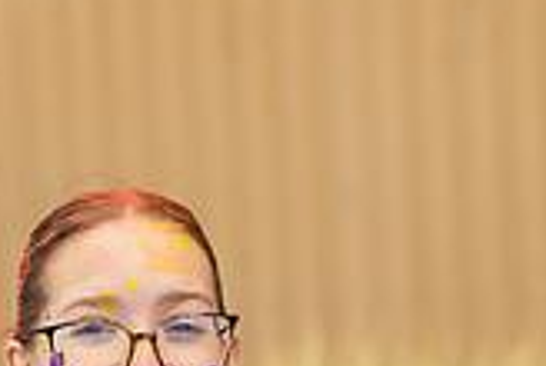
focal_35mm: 280
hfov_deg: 7.3
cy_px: 480
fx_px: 4254
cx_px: 539
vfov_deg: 4.9
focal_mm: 70
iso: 125
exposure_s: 1/640
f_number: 2.8
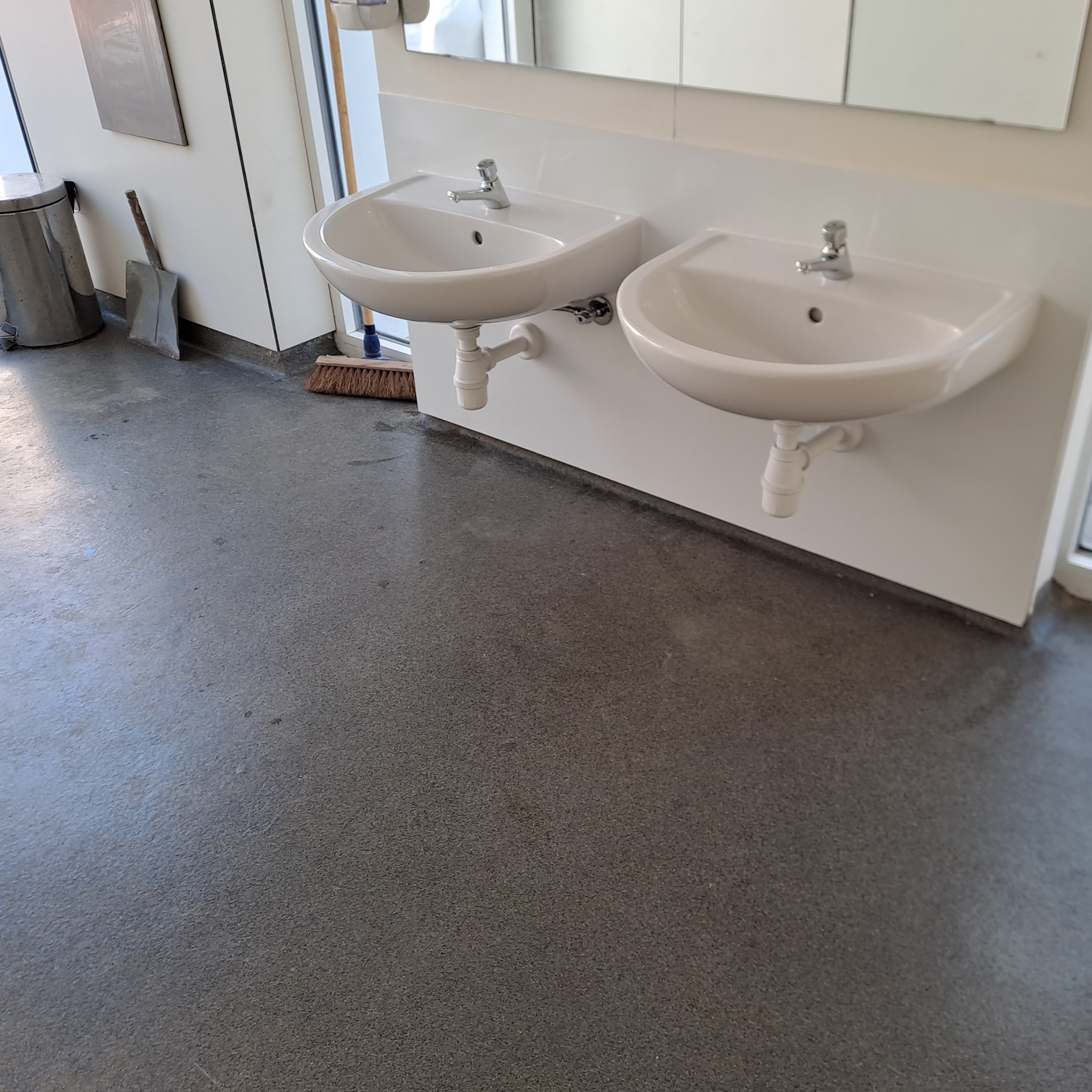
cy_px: 553
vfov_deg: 54.0
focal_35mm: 30
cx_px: 638
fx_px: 1071
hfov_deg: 53.8
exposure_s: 1/50
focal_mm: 4.65
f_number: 1.8
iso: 40
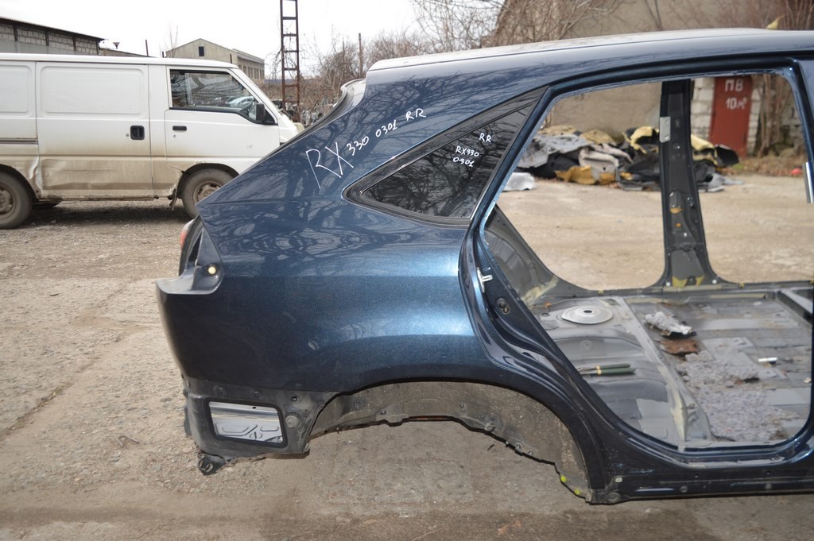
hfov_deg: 59.5
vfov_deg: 41.6
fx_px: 712
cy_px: 270
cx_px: 407
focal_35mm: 32
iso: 140
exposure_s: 1/200
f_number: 3.8
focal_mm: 21
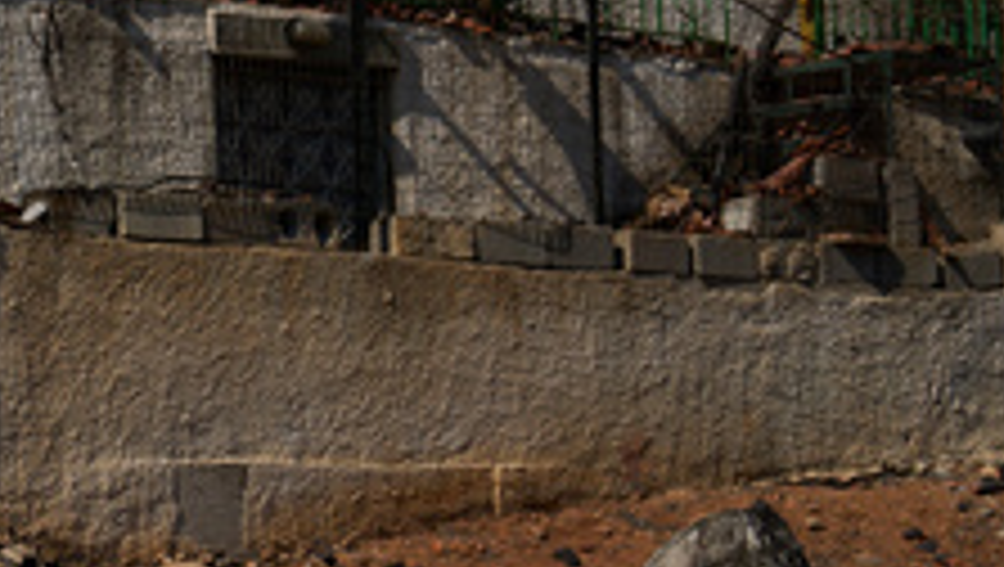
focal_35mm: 144
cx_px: -626
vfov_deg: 8.5
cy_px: 248
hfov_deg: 13.7
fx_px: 3838
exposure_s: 1/2500
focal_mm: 30
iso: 160
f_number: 4
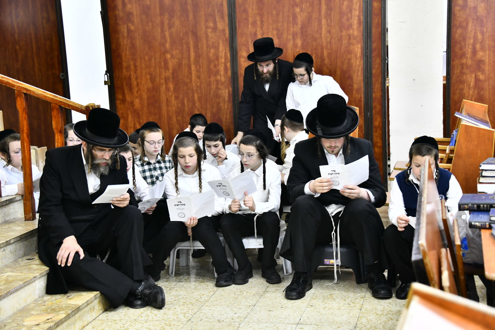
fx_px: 852
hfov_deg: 32.4
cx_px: 248
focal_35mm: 62
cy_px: 165
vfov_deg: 21.9
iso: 1600
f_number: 5.6
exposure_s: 1/125
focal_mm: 62
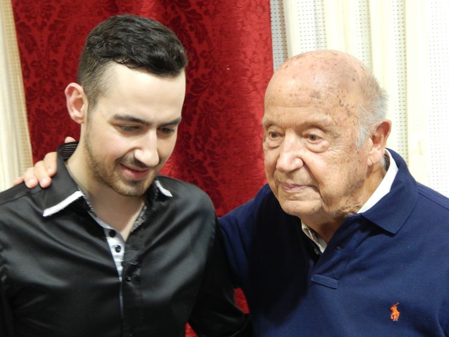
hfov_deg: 25.7
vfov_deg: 19.4
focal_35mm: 76
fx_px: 985
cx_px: 224
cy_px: 168
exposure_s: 1/13
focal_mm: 13.5
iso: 400
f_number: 4.2
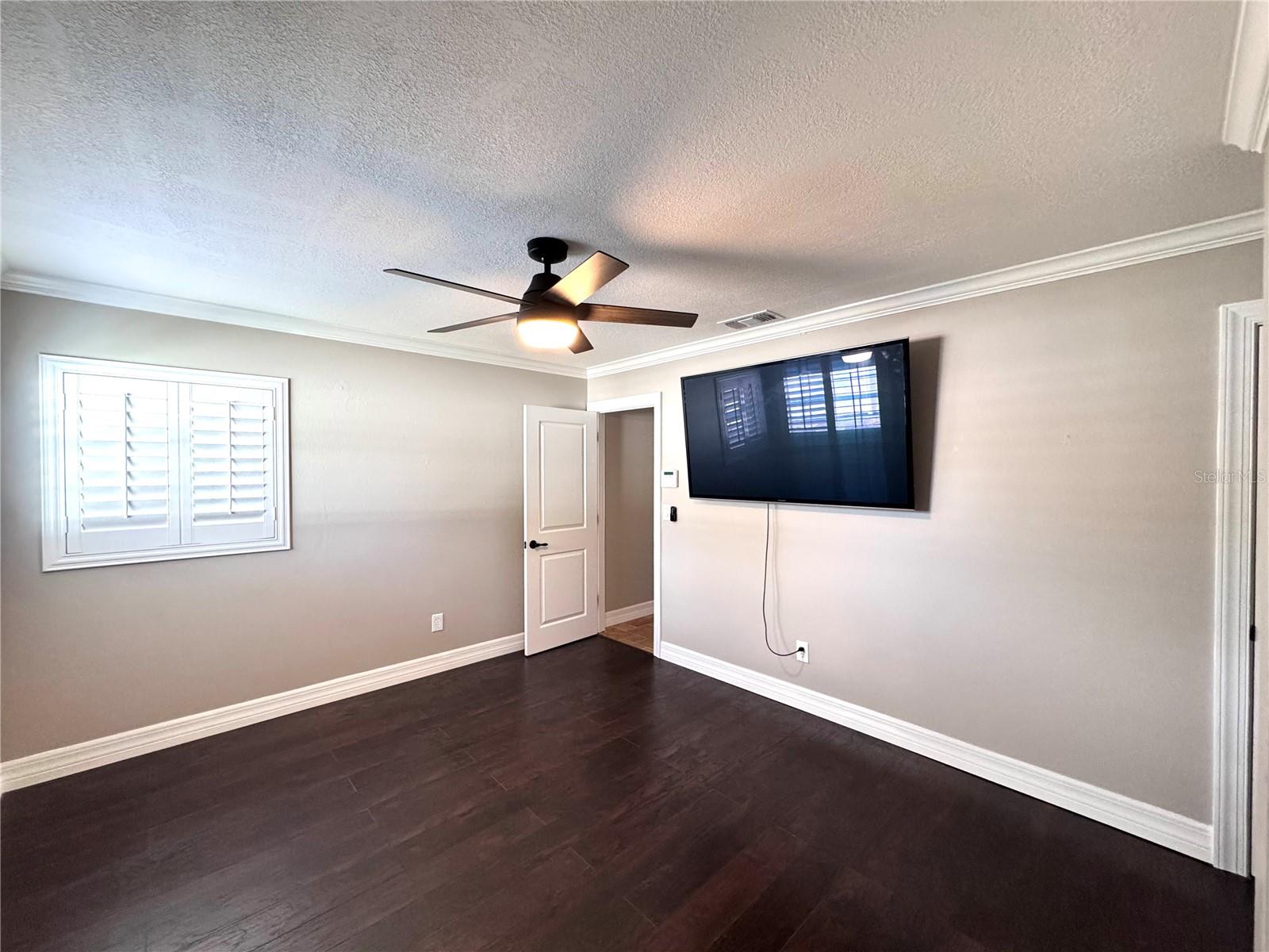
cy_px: 476
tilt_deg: -1.4
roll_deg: -0.2
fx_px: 513
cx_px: 634
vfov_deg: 85.7
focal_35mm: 14
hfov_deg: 102.1
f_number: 2.2
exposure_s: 1/91
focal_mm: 2.22
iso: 320
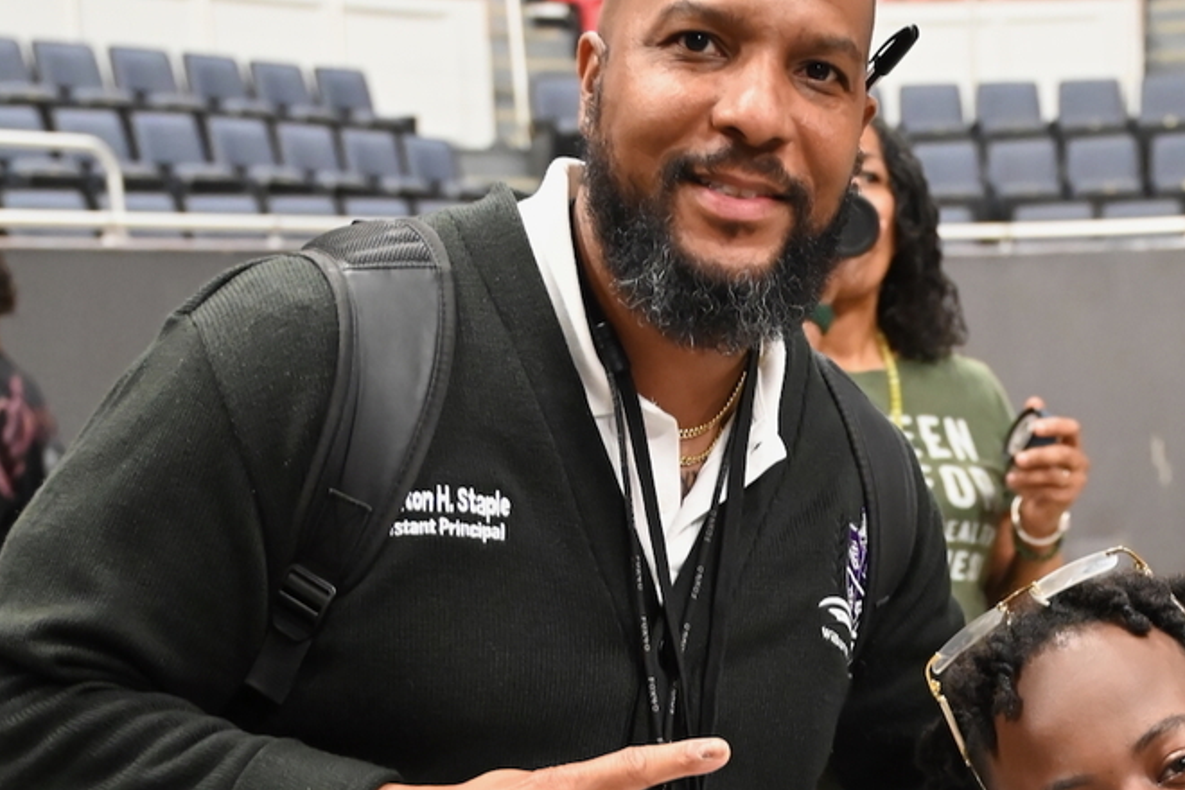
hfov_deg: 33.2
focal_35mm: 59
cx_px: 898
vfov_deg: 22.9
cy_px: 522
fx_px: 1942
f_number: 4
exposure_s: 1/60
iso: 7200
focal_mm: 38
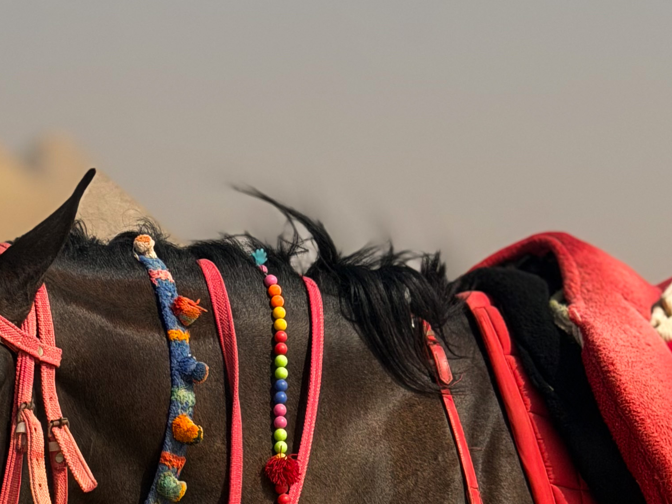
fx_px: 2485
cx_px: 66
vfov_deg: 11.2
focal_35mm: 128
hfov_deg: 15.2
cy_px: 720
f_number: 1.8
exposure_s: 1/5600
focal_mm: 6.76
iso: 64
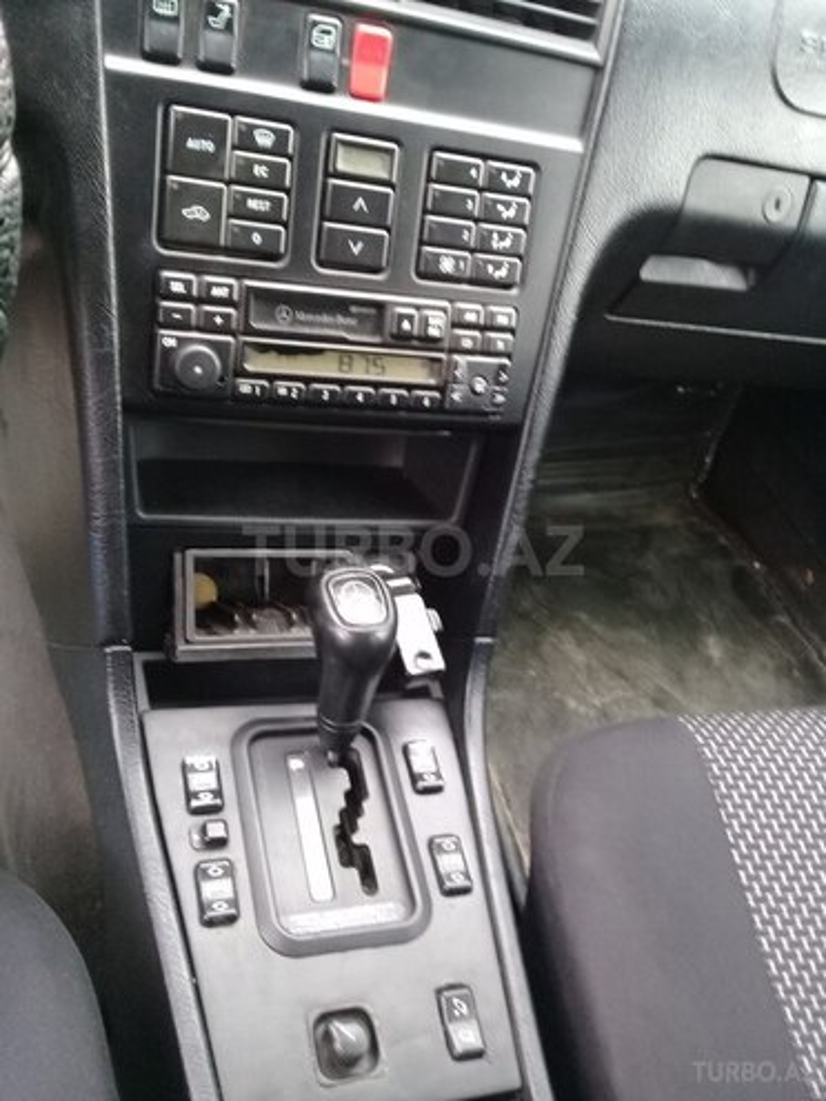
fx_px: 986
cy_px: 550
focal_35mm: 31
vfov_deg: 58.4
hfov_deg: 45.4
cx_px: 413
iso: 100
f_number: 2.2
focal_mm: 3.3
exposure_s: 1/33
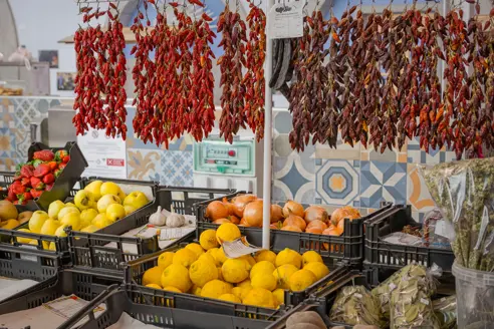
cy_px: 164
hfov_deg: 36.9
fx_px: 741
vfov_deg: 25.1
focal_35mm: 54
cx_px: 247
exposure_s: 1/60
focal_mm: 36
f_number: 4
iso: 125
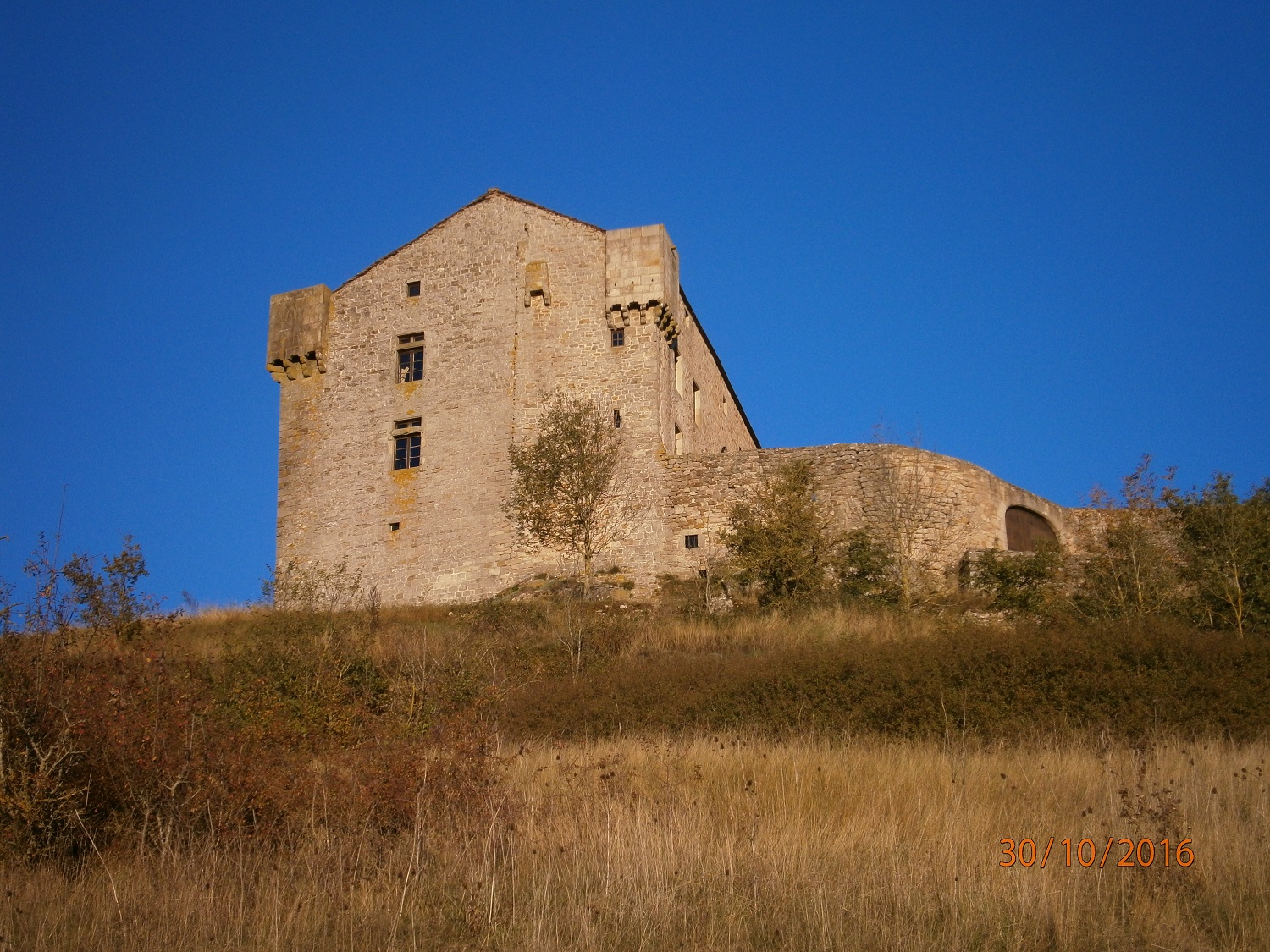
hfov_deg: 32.2
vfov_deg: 24.4
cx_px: 635
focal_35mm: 60
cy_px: 476
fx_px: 2201
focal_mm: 10.7
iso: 80
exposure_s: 1/500
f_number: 3.9
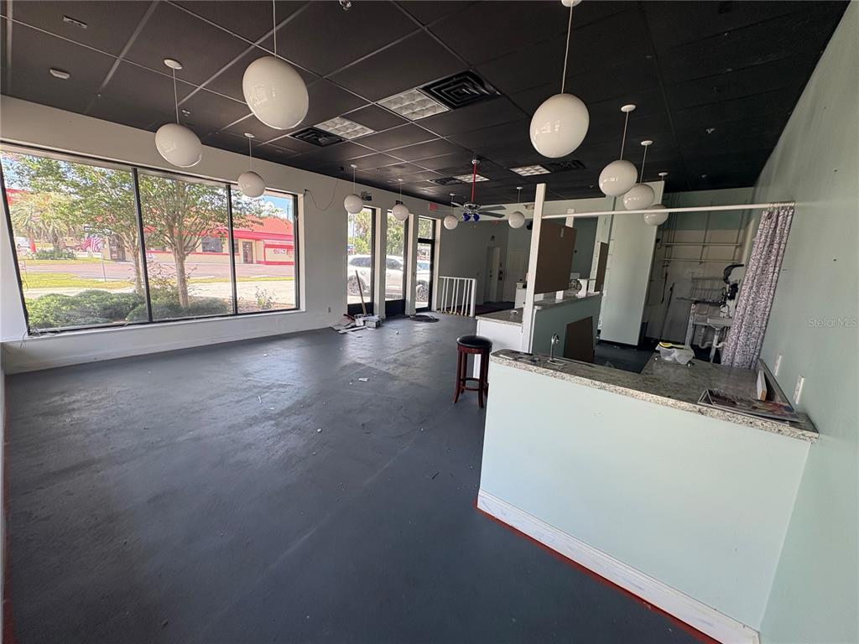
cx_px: 430
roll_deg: -2.2
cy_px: 322
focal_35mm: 14
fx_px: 347
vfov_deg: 85.7
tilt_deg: -9.9
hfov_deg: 102.1
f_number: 2.2
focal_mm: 2.22
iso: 64
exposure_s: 1/207
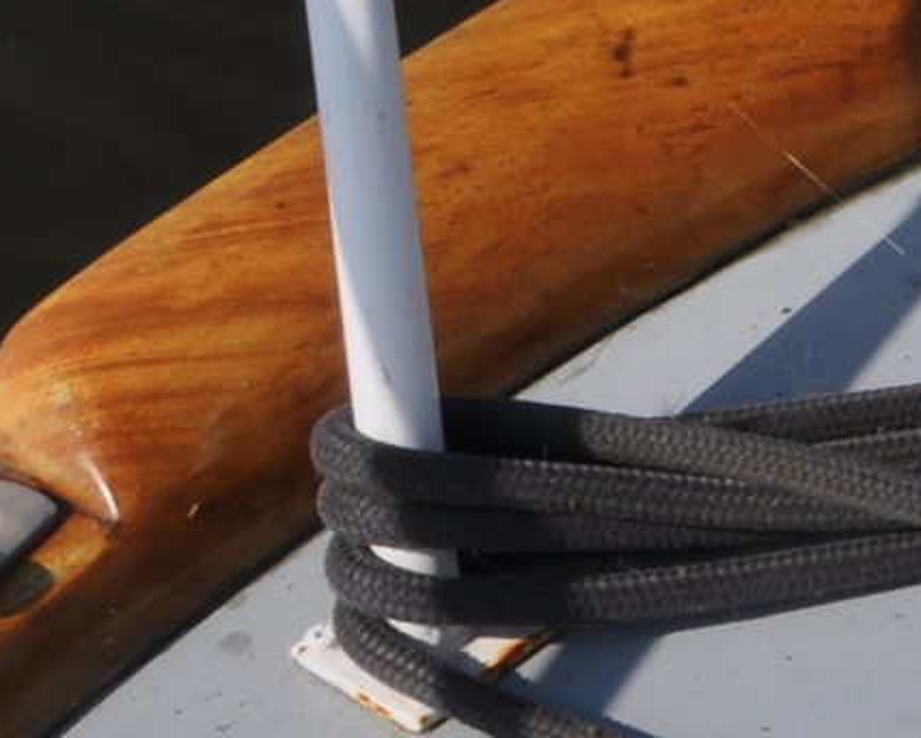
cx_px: 2332
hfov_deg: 8.5
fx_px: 5611
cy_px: 95
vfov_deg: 7.5
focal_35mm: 206
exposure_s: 1/200
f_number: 14
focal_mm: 25
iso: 200
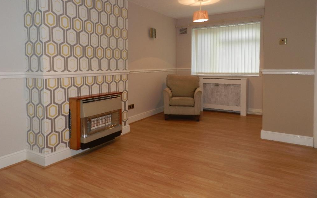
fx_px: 216
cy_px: 78
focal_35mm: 25
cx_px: 158
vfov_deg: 48.9
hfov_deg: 72.6
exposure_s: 1/30
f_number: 3.4
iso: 200
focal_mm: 4
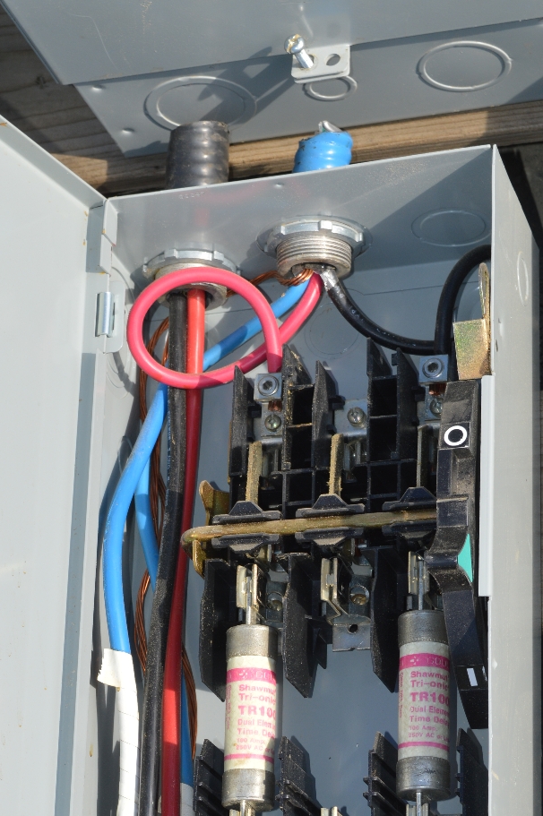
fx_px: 2356
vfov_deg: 19.4
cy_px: 666
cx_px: 138
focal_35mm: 104
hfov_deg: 13.1
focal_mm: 42
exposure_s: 1/200
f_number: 9
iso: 100
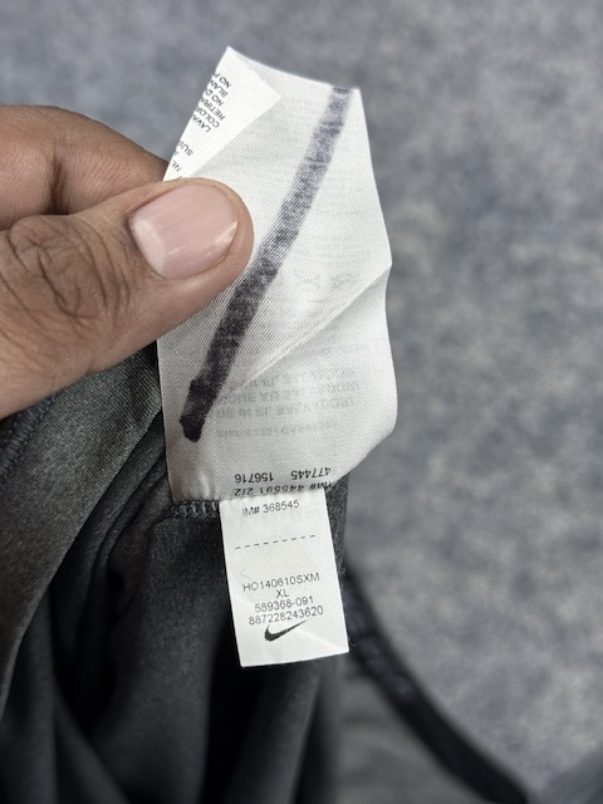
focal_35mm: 48
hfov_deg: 30.3
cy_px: 402
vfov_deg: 39.7
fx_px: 1115
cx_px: 302
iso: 64
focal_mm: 6.76
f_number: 1.78
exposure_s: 1/258
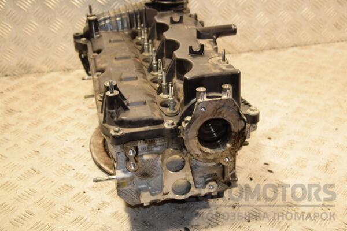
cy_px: 116
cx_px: 174
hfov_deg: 35.1
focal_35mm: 57
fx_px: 549
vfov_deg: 23.8
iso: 800
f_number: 5
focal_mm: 38
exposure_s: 1/160
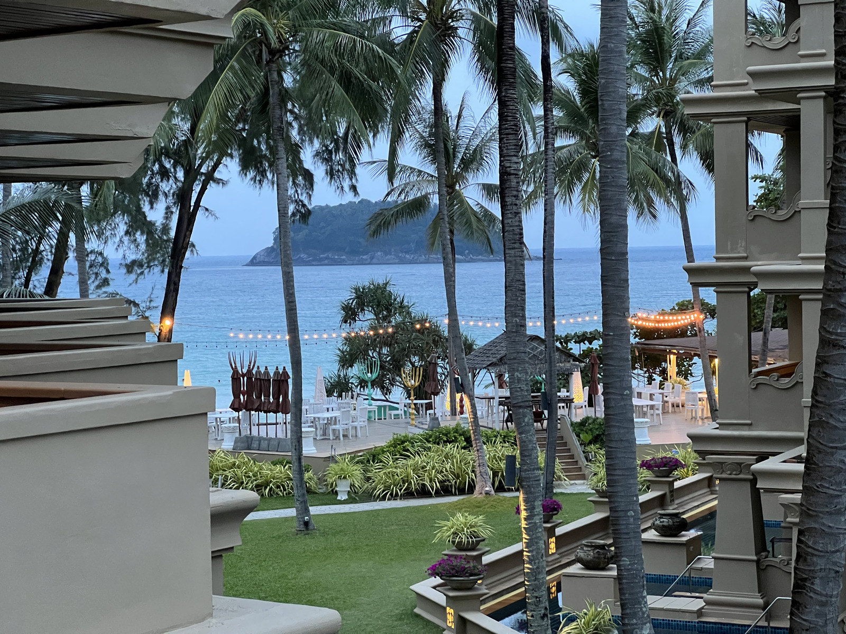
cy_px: 317
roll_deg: +1.4
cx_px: 423
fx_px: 1882
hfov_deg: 25.3
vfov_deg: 19.1
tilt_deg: -2.0
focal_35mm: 77
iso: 640
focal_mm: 9
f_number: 2.8
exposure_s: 1/33
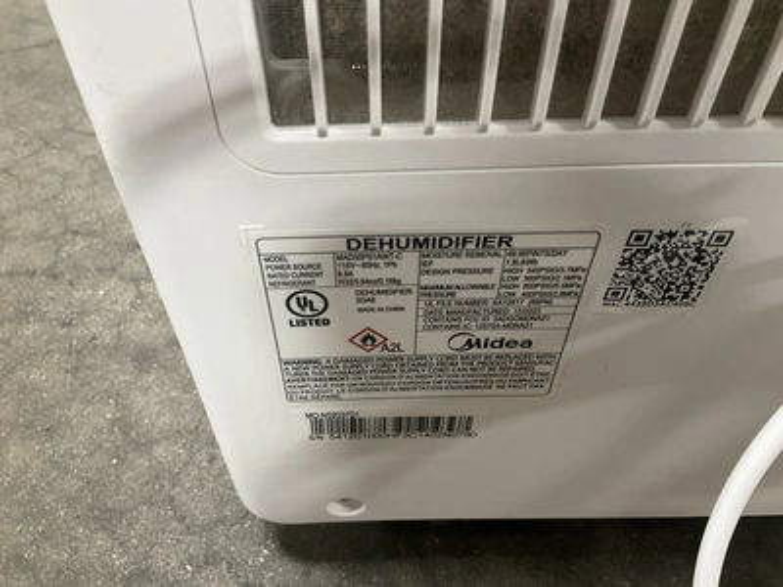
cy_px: 294
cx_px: 392
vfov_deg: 48.2
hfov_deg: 61.7
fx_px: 656
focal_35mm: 29
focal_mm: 3
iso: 250
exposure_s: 1/40
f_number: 1.8
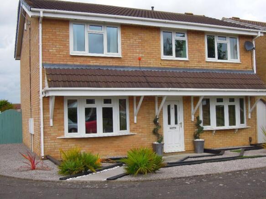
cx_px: 133
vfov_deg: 32.2
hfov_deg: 42.1
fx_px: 346
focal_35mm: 45
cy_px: 100
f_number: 5
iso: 160
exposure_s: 1/800
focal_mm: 8.1
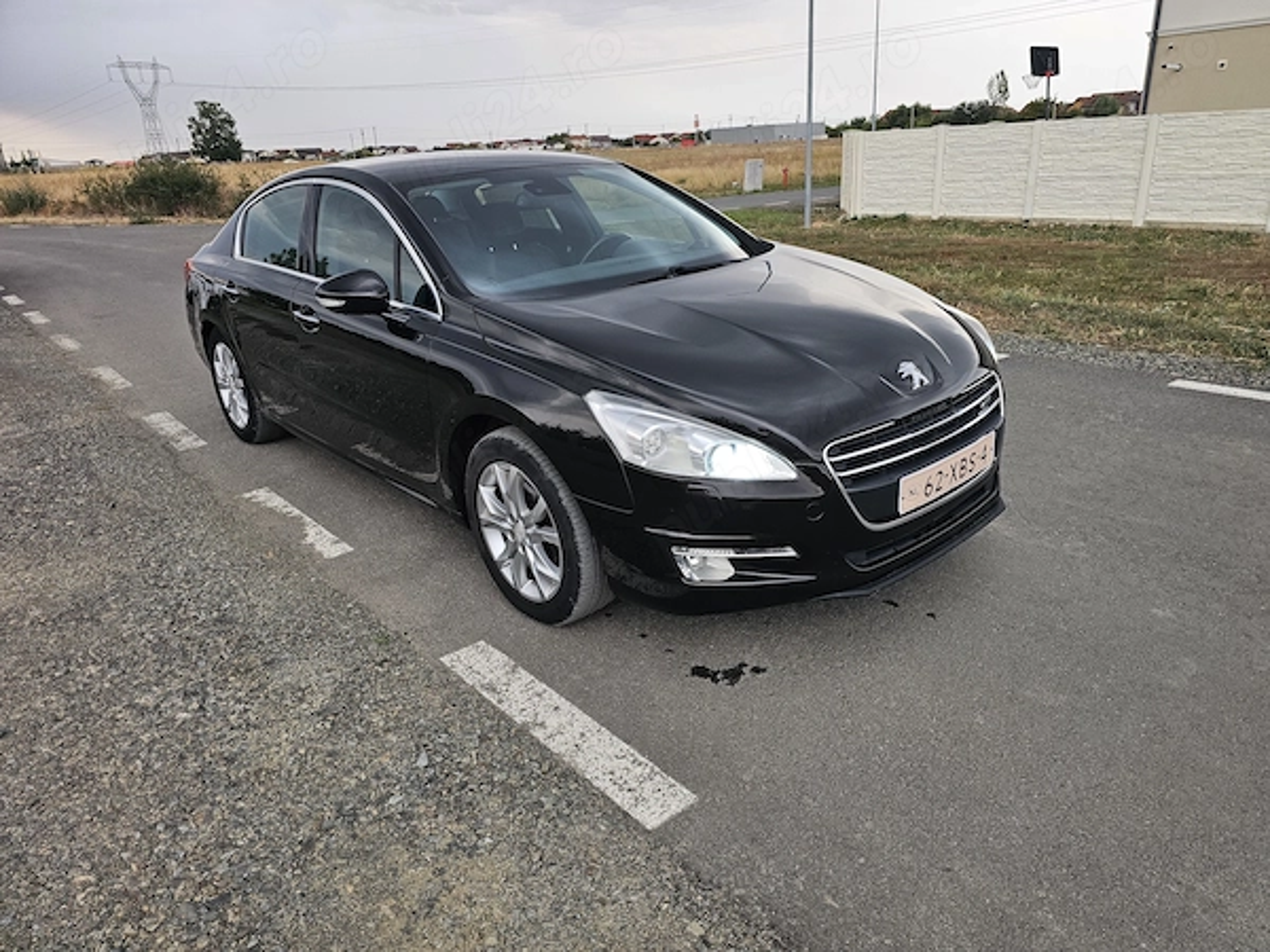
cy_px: 476
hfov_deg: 73.9
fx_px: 844
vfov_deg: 58.9
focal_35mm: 23
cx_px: 635
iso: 80
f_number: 1.7
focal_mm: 6.3
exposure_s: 1/180
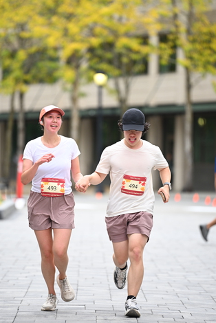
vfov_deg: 8.8
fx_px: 2103
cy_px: 157
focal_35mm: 234
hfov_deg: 5.9
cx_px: 100
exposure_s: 1/1600
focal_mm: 200
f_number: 2.8
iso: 640
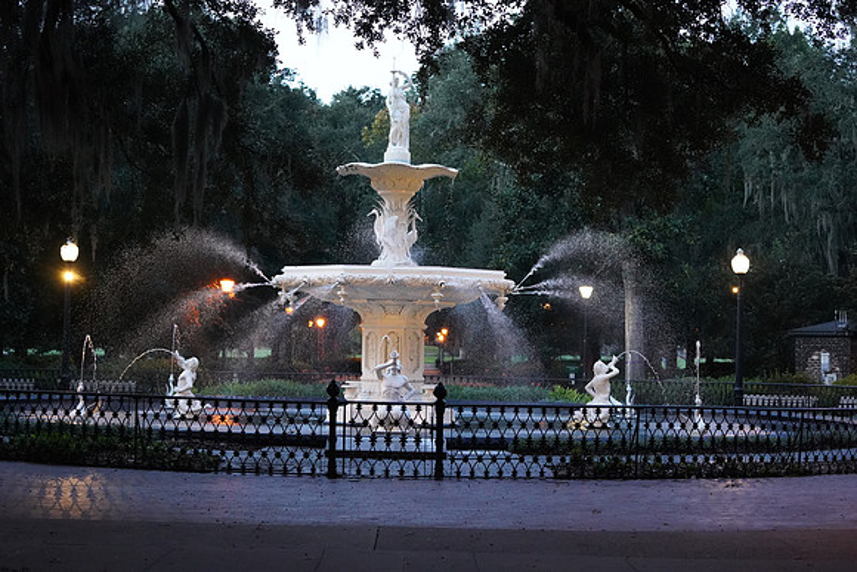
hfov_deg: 28.8
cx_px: 428
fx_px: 1667
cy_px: 286
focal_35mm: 70
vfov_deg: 19.5
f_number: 2.8
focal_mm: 70
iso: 12800
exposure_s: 1/320
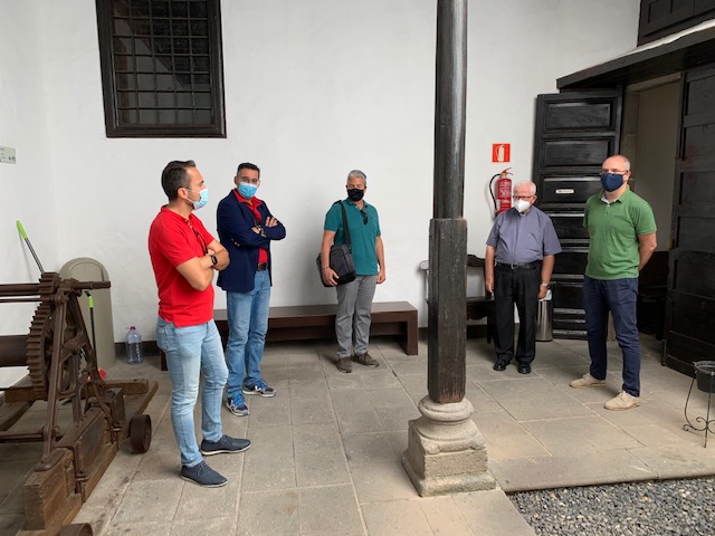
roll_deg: +0.4
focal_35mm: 26
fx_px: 537
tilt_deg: -8.1
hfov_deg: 67.3
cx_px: 358
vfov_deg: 53.1
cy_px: 268
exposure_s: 1/154
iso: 25
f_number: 1.8
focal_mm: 4.25
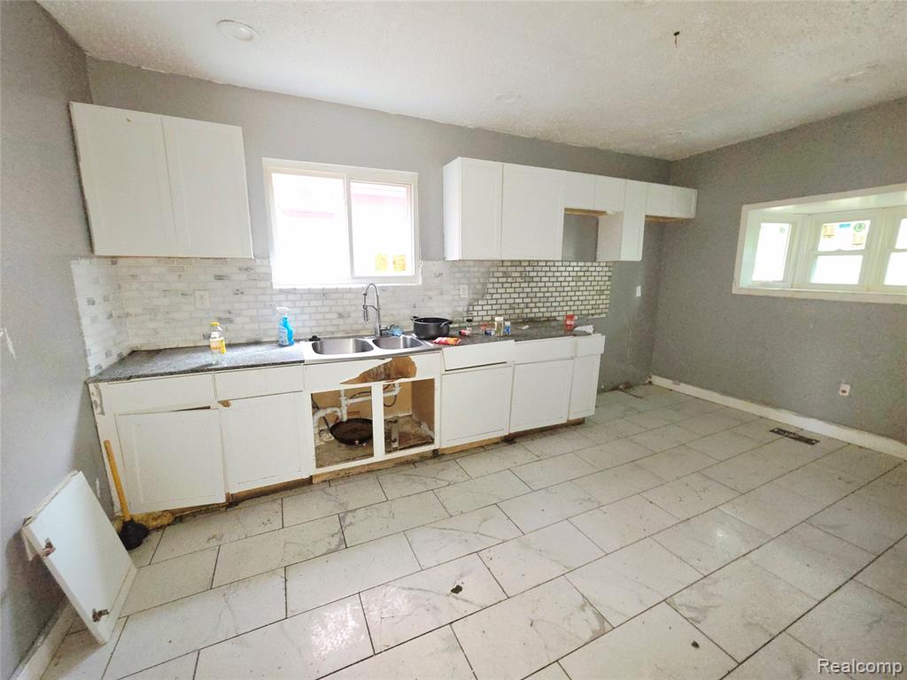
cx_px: 454
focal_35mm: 13
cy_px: 340
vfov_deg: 89.9
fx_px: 341
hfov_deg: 106.2
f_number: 2.2
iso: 400
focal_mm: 2.2
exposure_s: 1/30
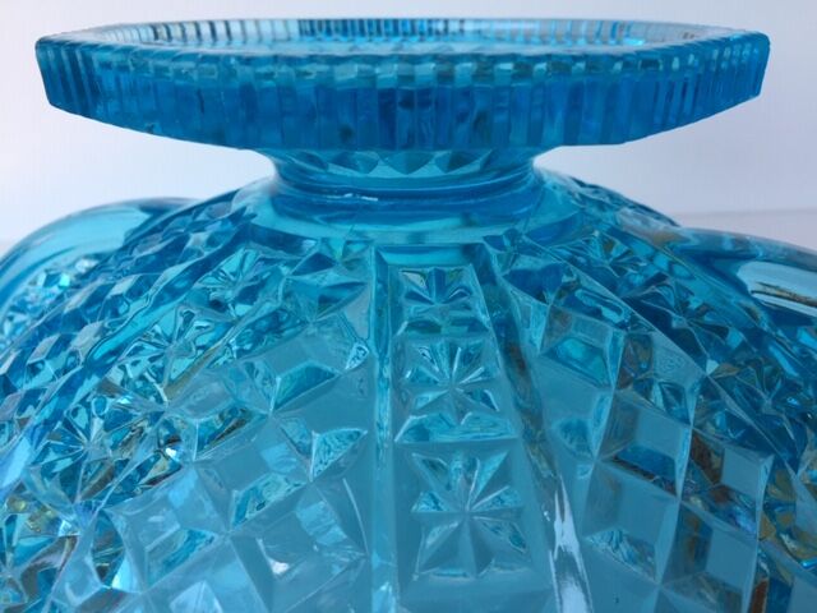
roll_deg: +0.6
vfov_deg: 48.2
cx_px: 408
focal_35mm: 29
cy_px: 306
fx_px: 684
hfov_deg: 61.7
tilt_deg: -24.2
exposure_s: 1/50
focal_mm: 4.15
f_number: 2.2
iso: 32
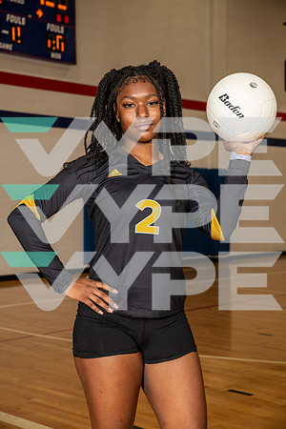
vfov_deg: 32.4
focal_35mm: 62
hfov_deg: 21.9
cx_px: 143
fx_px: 739
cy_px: 214
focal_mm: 62
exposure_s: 1/250
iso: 320
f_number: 7.1
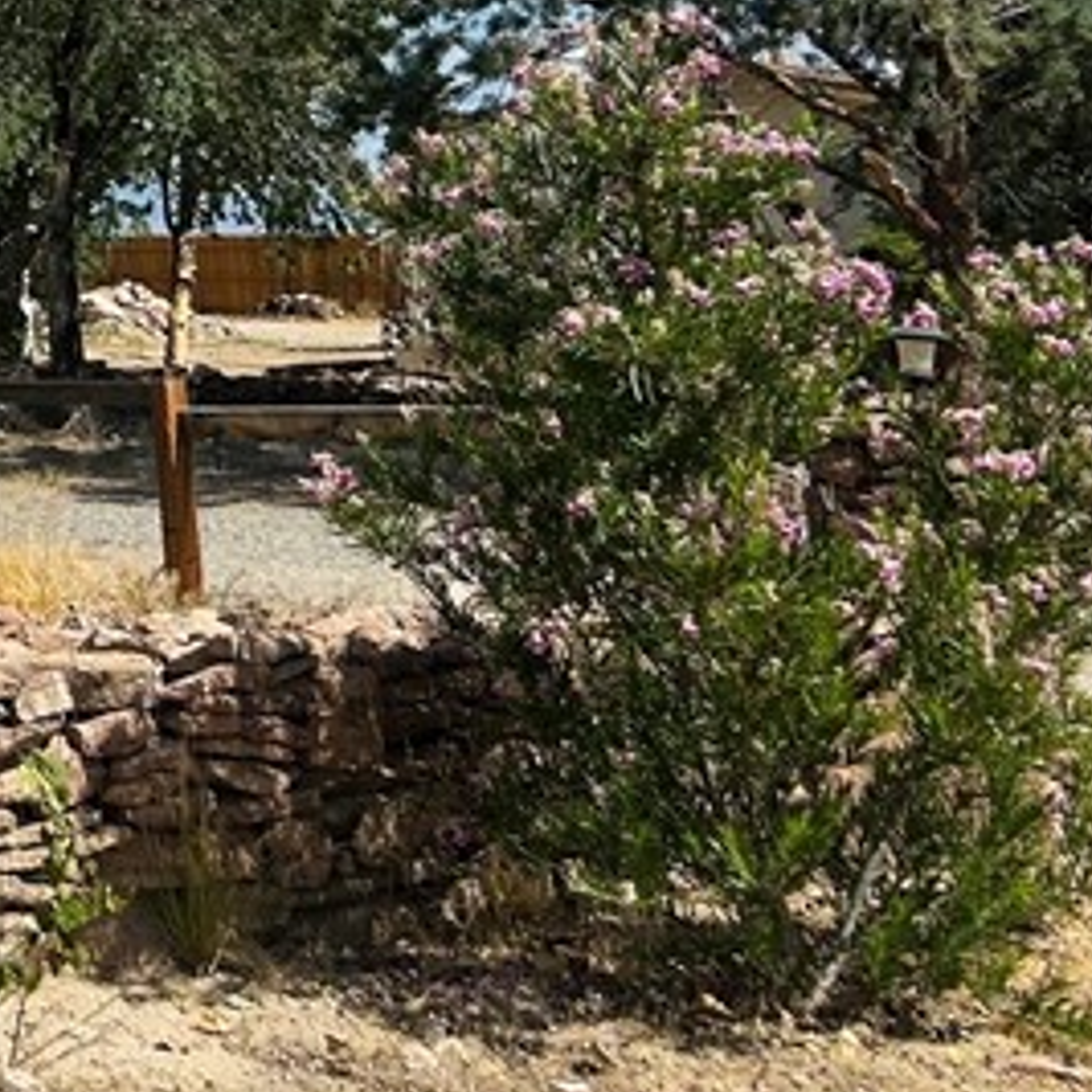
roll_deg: +2.8
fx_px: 3141
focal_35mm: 88
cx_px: -871
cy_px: -217
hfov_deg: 16.5
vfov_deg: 18.7
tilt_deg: +10.7
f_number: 1.5
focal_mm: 5.7
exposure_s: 1/6993
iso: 50
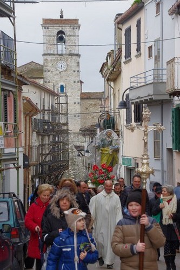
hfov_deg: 12.5
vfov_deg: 18.7
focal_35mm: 110
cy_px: 135
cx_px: 90
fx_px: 822
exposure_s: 1/250
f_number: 8
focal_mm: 73
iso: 640
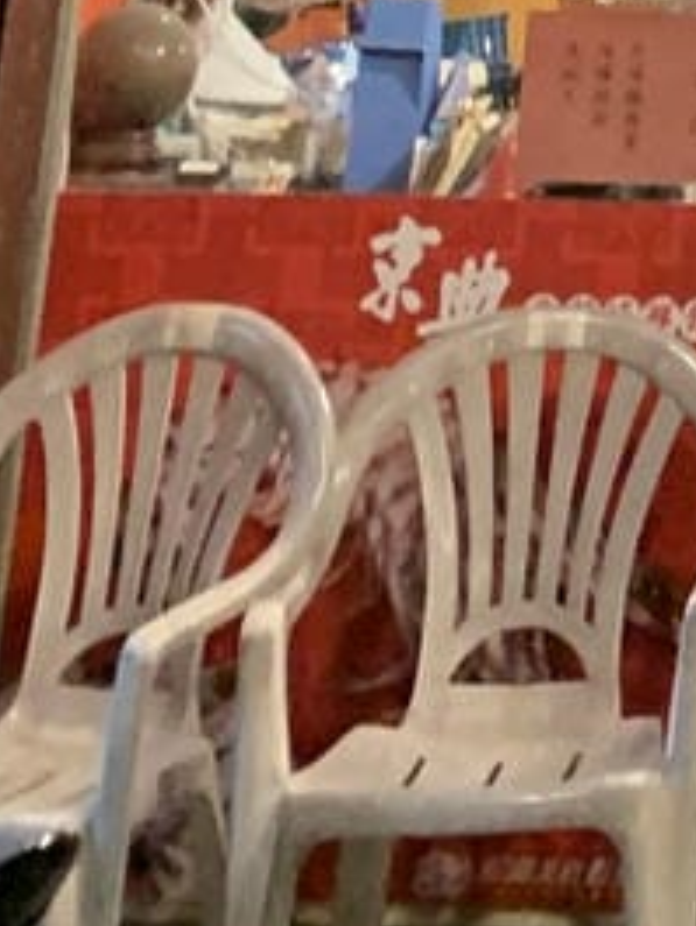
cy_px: -1503
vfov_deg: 10.4
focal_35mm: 157
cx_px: 1640
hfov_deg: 8.7
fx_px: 4206
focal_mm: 4.25
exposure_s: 1/30
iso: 500
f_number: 1.8
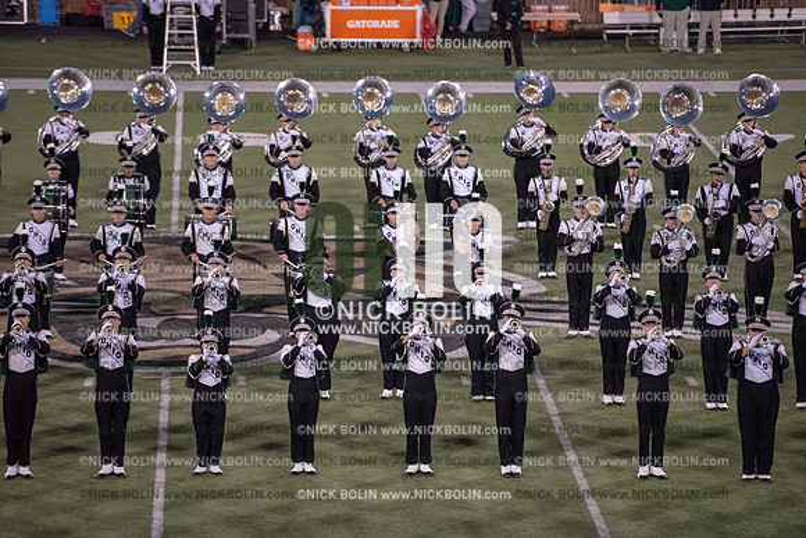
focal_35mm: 200
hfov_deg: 10.3
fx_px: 4479
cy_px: 269
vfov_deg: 6.9
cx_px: 403
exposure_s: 1/1250
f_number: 3.2
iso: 5000
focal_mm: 200
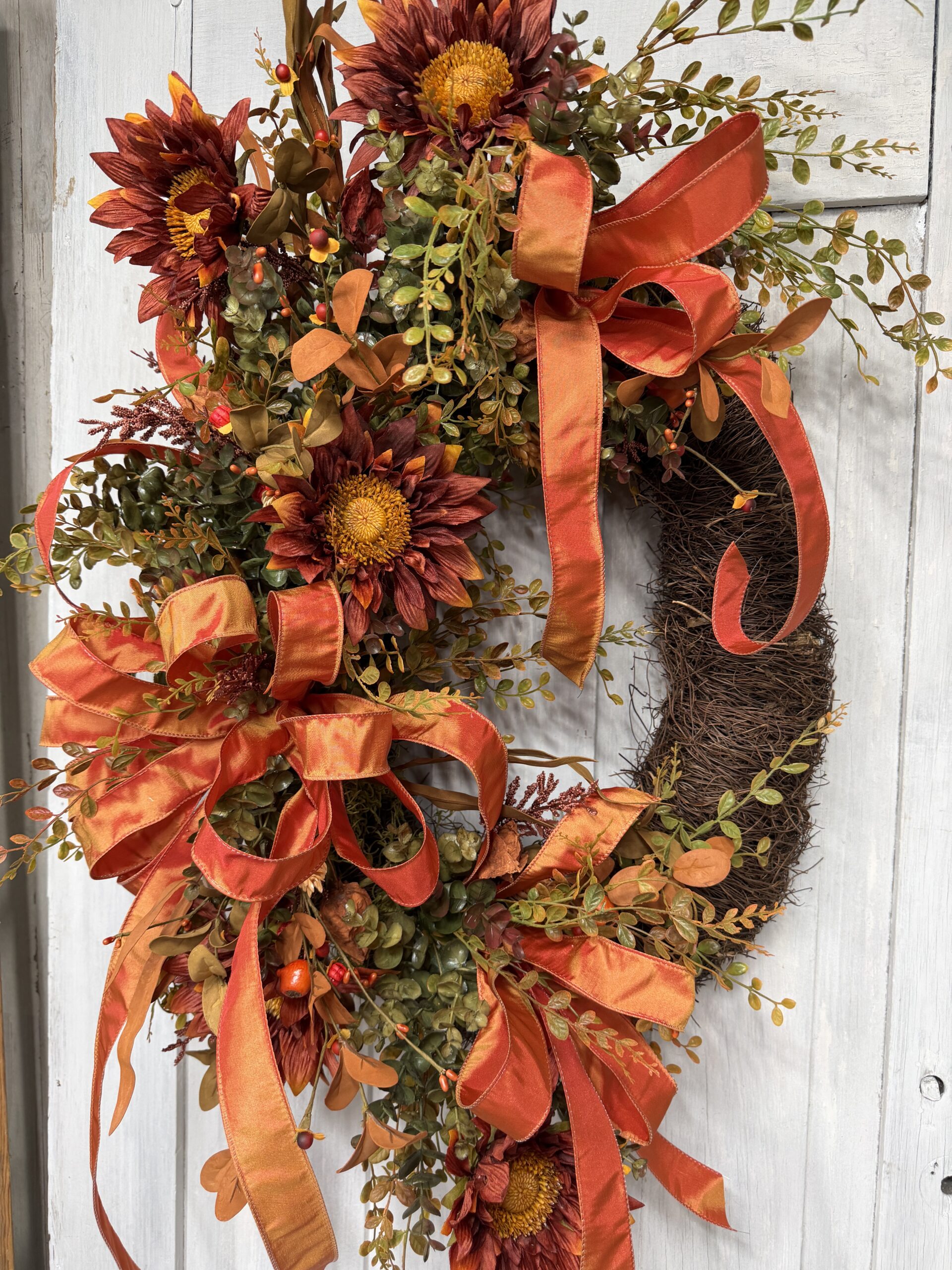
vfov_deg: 71.6
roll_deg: -0.9
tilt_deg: -4.5
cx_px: 476
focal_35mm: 24
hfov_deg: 56.8
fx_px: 880
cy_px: 635
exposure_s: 1/120
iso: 160
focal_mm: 6.76
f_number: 1.78
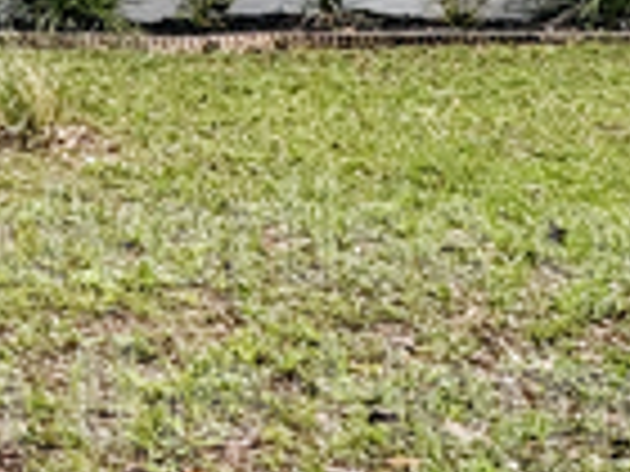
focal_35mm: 80
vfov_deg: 17.3
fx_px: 1456
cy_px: -148
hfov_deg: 20.5
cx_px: -342
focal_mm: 2.22
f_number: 2.2
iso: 64
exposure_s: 1/430
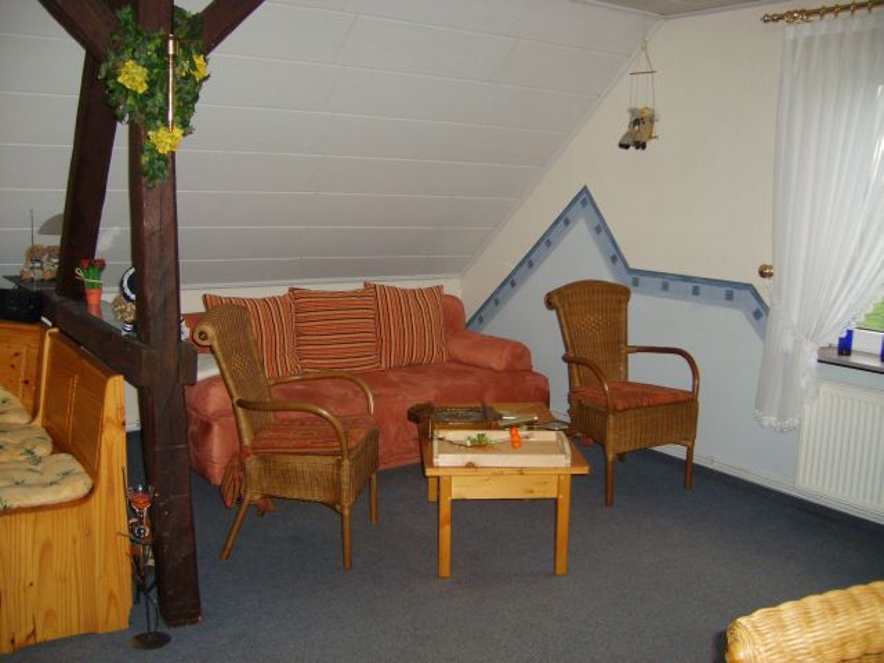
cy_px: 332
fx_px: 894
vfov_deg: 40.7
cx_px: 442
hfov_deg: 52.6
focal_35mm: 35
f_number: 2.8
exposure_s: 1/45
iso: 177
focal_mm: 5.8
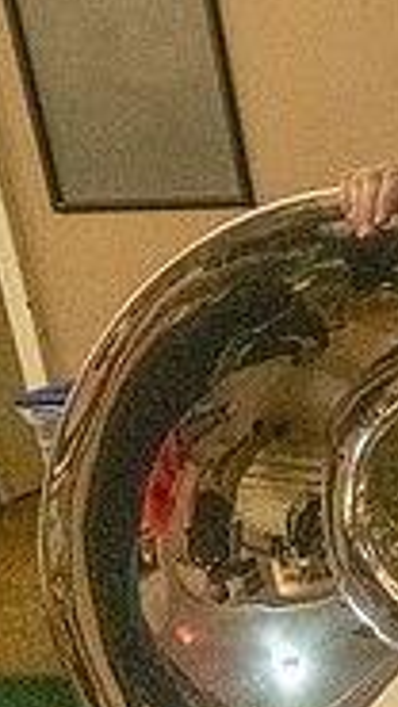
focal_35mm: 46
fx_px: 863
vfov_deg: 44.6
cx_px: 915
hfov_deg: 15.8
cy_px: 342
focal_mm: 14
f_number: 4.5
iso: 16000
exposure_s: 1/250
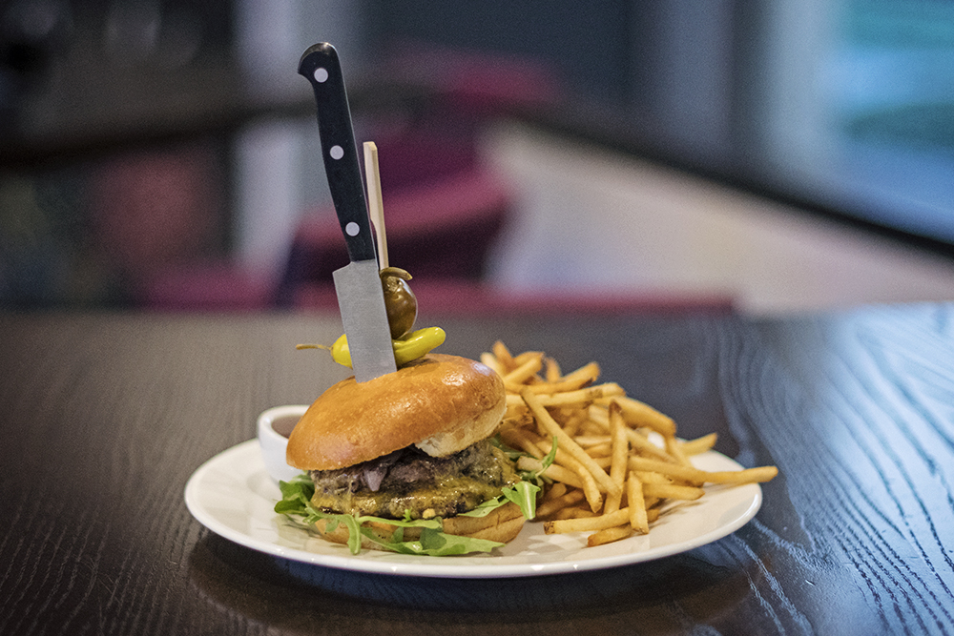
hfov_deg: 27.0
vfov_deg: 18.2
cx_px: 477
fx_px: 1988
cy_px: 318
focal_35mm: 75
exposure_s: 1/250
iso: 2500
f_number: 1.4
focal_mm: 50
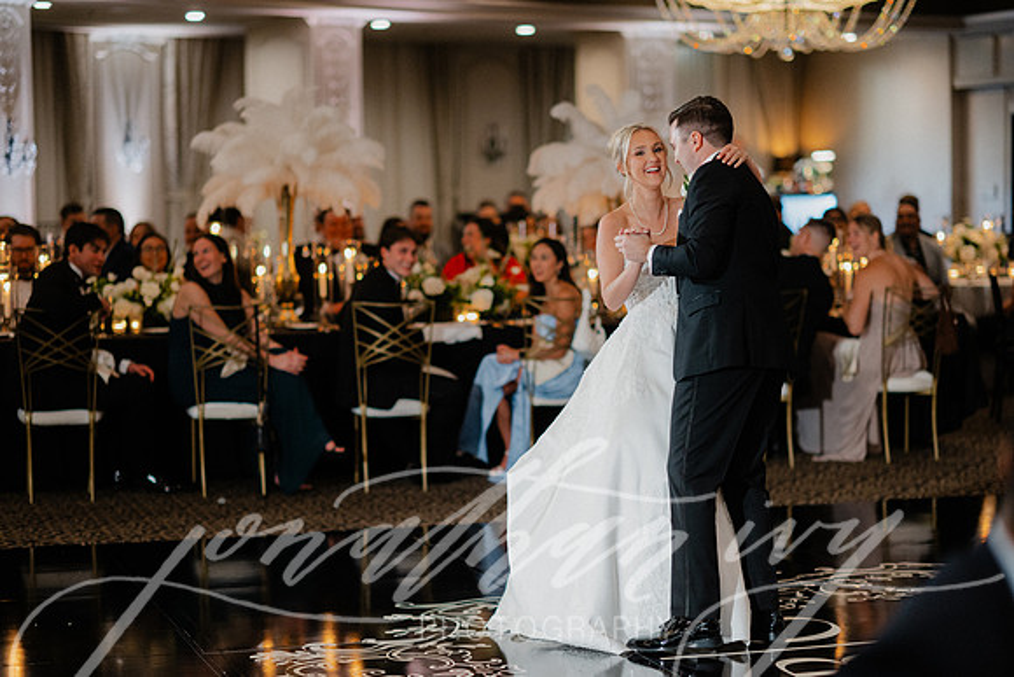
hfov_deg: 23.9
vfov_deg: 16.1
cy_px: 338
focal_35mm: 85
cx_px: 507
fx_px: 2395
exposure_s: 1/160
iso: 1000
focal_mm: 85
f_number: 1.8
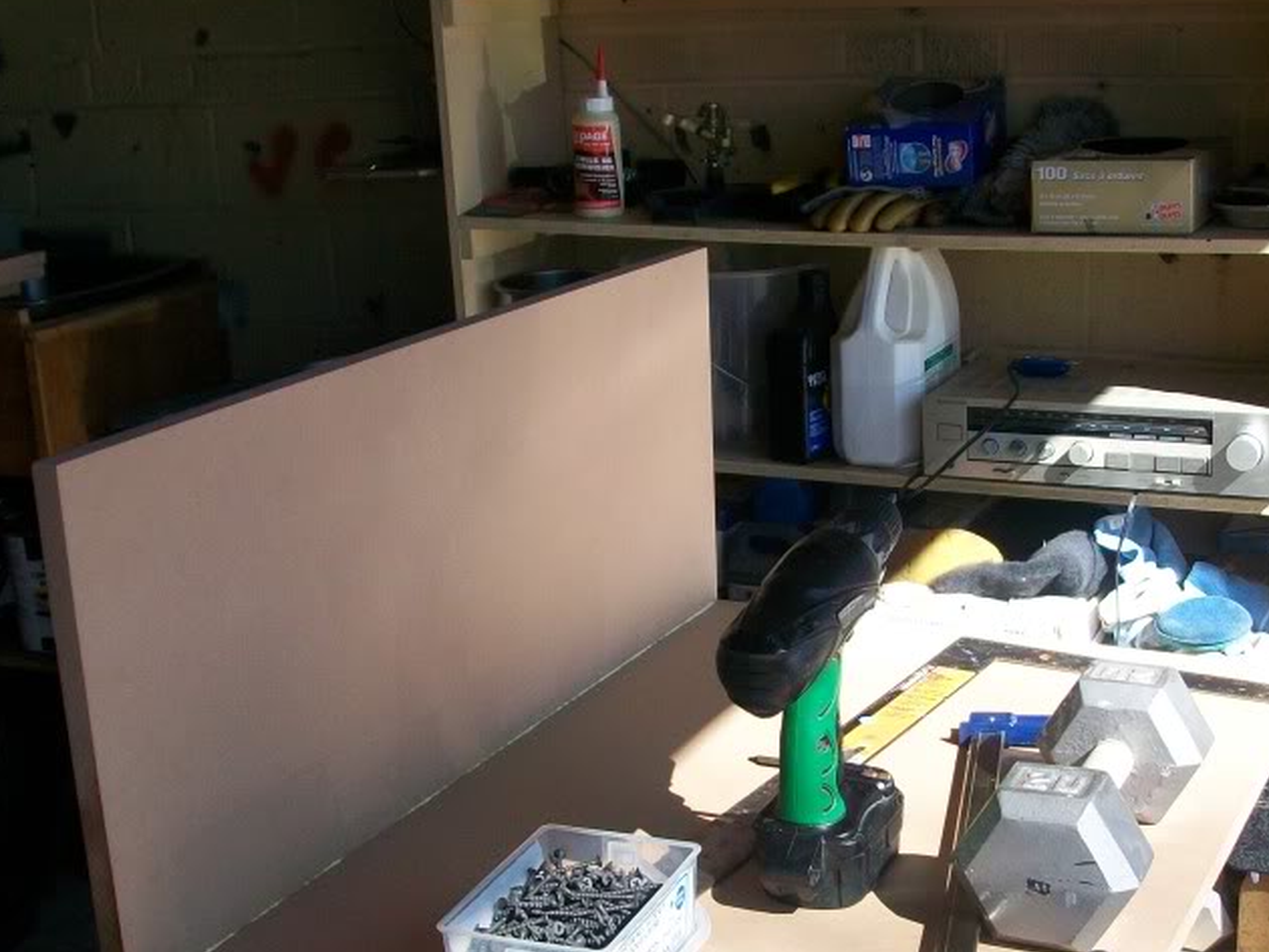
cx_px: 765
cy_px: 650
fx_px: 1907
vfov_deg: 27.8
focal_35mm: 52
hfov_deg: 36.7
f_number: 2.8
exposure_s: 1/250
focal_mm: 5.7
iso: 64
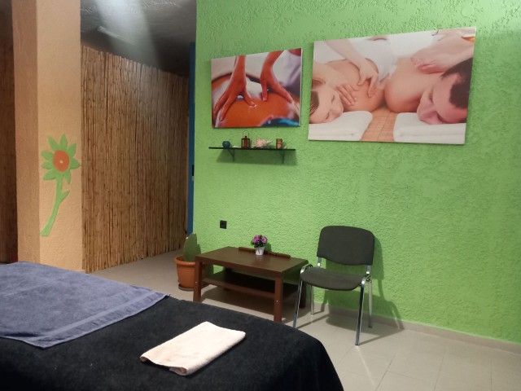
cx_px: 260
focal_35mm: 27
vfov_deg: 51.4
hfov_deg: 65.3
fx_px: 406
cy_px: 196
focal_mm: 4
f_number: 1.8
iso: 500
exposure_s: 1/20
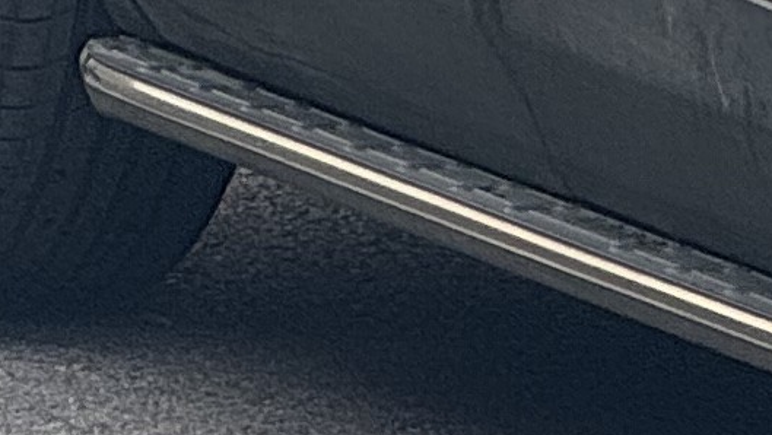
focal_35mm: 639
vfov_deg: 1.9
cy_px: -876
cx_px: 2239
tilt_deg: -3.6
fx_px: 13085
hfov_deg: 3.3
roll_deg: -1.5
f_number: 2.8
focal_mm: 9
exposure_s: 1/136
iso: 25
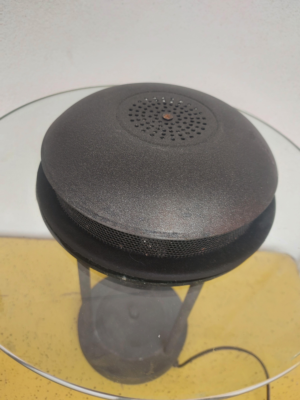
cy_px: 200
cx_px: 150
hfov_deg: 56.8
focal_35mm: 24
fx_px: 277
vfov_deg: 71.6
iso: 32
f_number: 1.8
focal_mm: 5.23
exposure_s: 1/60
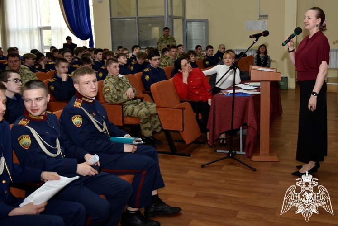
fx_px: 282
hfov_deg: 61.9
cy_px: 113
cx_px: 169
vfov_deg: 43.7
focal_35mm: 30
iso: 500
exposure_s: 1/160
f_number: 3.2
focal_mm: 20
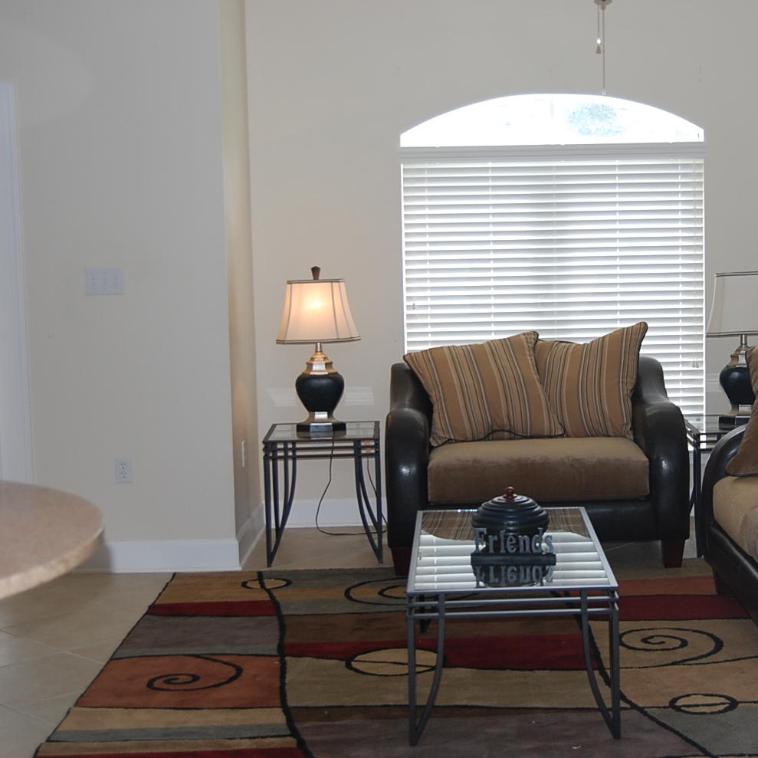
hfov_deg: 27.5
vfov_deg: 27.7
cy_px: 379
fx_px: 1536
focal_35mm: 62
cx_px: 509
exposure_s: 1/60
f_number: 4.5
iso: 400
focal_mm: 32
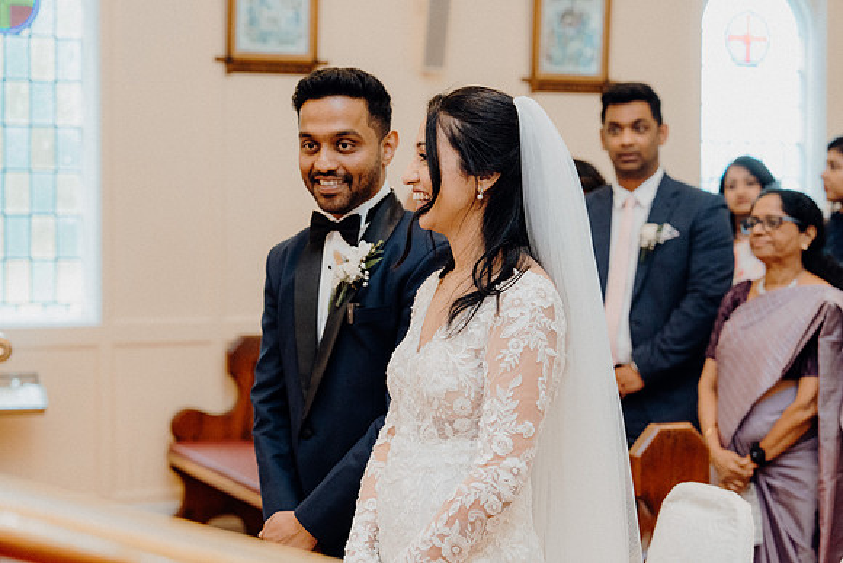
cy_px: 282
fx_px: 1639
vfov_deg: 19.5
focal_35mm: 70
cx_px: 422
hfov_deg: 28.8
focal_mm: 70
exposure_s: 1/250
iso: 2500
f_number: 3.5
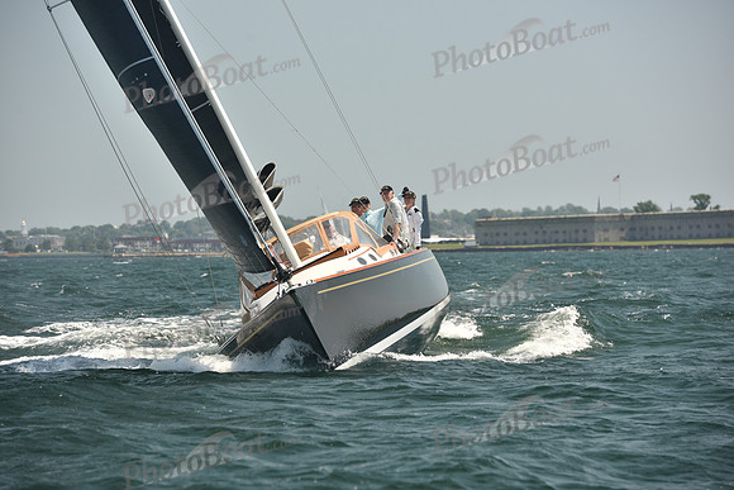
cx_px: 367
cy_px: 245
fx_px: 3263
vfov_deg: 8.6
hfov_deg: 12.8
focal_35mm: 160
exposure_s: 1/640
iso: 250
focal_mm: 160
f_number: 5.6
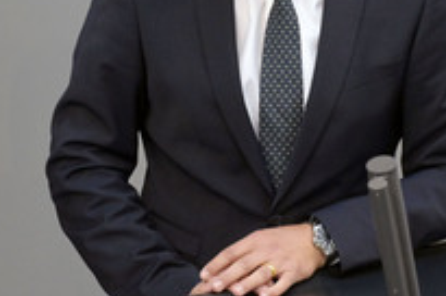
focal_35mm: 903
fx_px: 11170
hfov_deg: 2.3
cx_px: 247
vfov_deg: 1.5
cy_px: 35
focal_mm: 410
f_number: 5.6
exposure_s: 1/400
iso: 8000
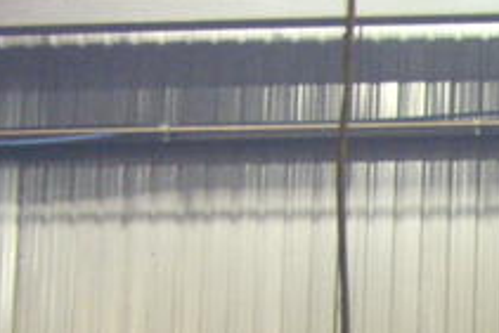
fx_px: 2774
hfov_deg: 9.4
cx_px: 1129
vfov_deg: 6.7
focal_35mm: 200
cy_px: 593
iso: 400
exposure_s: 1/20
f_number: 2.8
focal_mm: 7.9
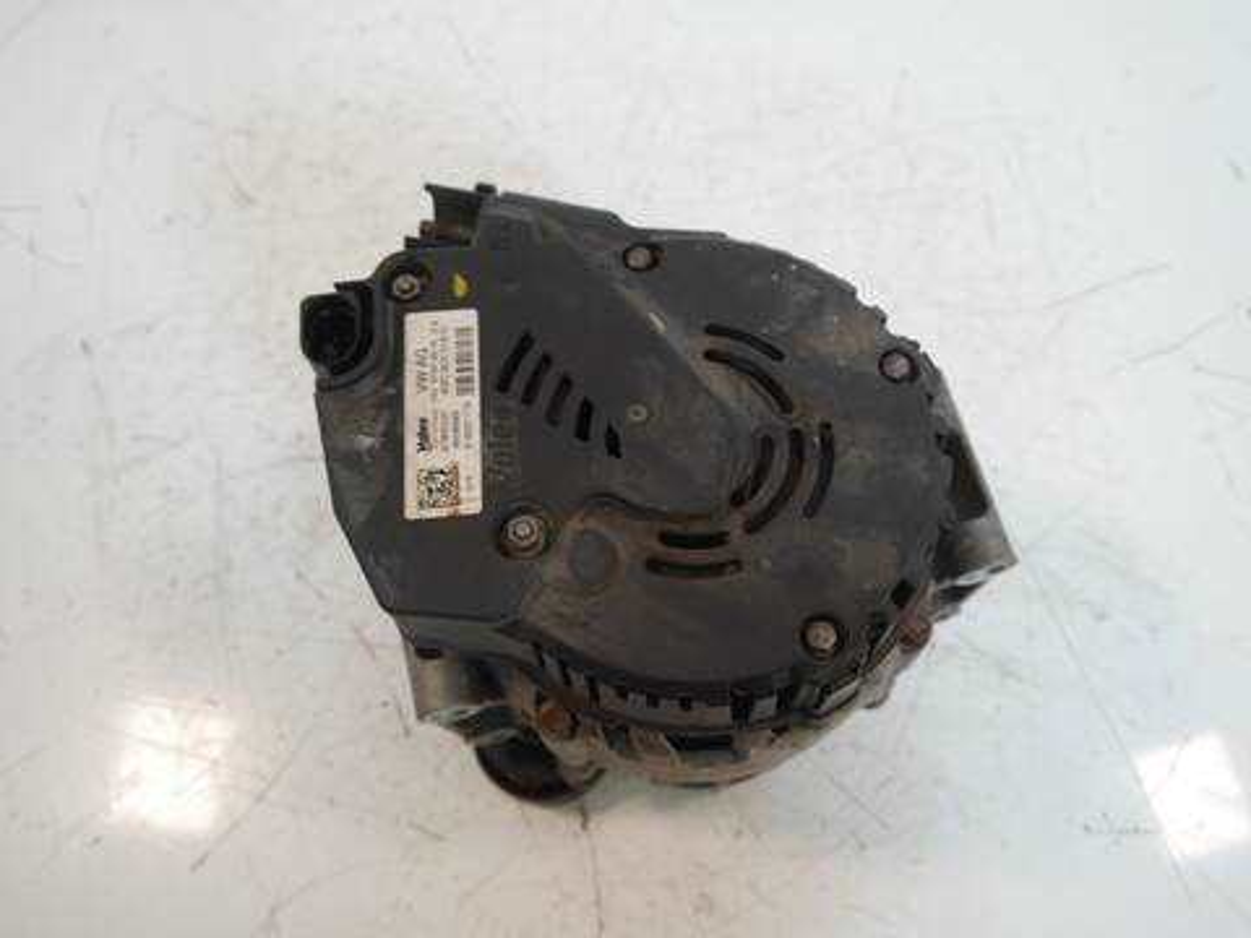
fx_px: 1156
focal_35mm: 32
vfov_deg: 44.2
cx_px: 626
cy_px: 469
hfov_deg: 56.8
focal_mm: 16
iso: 320
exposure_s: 1/60
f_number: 3.8
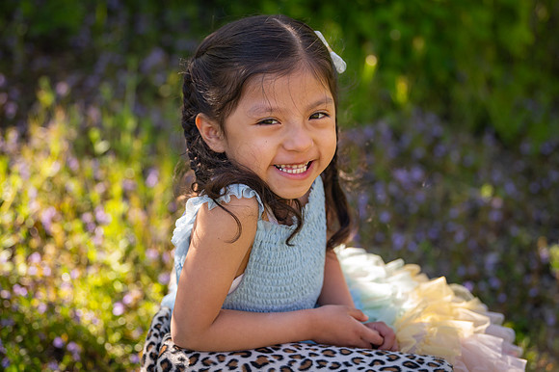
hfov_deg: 20.0
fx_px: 1583
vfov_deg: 13.4
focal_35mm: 102
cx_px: 280
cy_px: 186
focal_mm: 102
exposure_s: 1/800
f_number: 3.5
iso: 400
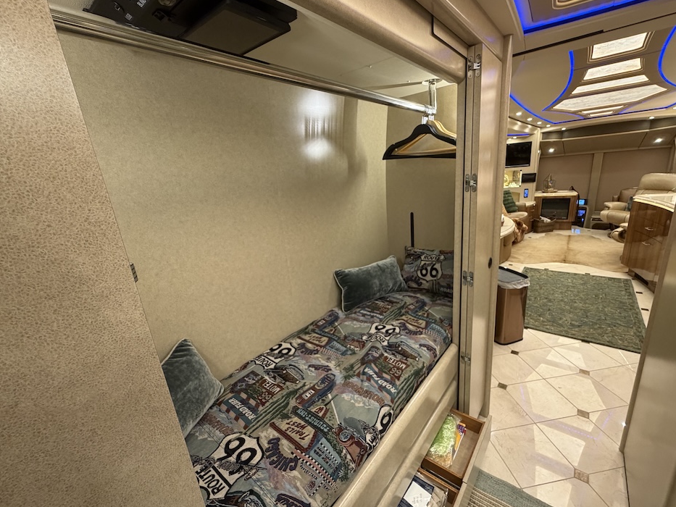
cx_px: 357
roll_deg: +3.9
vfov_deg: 81.8
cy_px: 255
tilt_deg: -15.6
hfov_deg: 98.1
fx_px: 293
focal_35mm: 15
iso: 320
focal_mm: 2.22
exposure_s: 1/66
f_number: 2.2
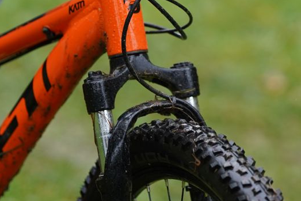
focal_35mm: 257
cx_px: 319
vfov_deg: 5.3
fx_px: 2149
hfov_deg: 8.0
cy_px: -18
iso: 1250
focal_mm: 105
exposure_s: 1/1250
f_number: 2.2
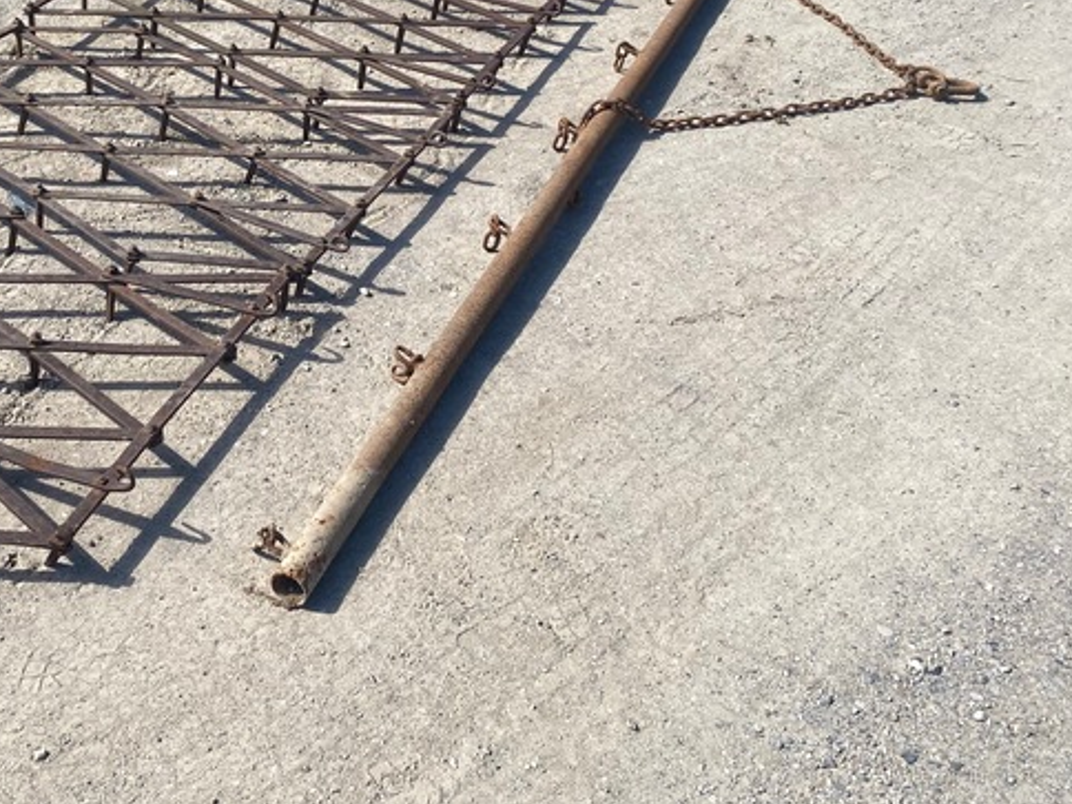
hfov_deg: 42.3
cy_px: 179
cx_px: 250
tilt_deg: -30.7
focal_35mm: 43
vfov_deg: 32.8
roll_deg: -0.7
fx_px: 1332
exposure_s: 1/2625
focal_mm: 4.25
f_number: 1.8
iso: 32
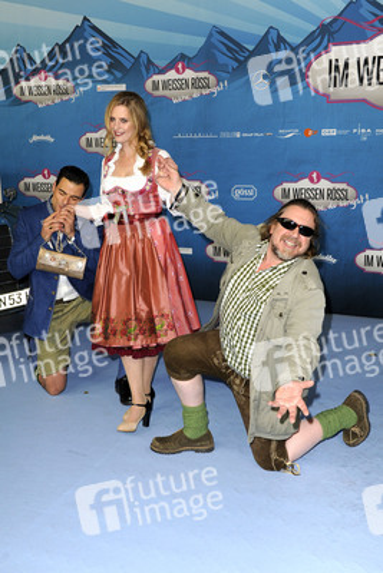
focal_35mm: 40
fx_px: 638
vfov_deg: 48.4
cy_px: 286
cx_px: 192
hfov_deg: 33.4
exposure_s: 1/200
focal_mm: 40
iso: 1000
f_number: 5
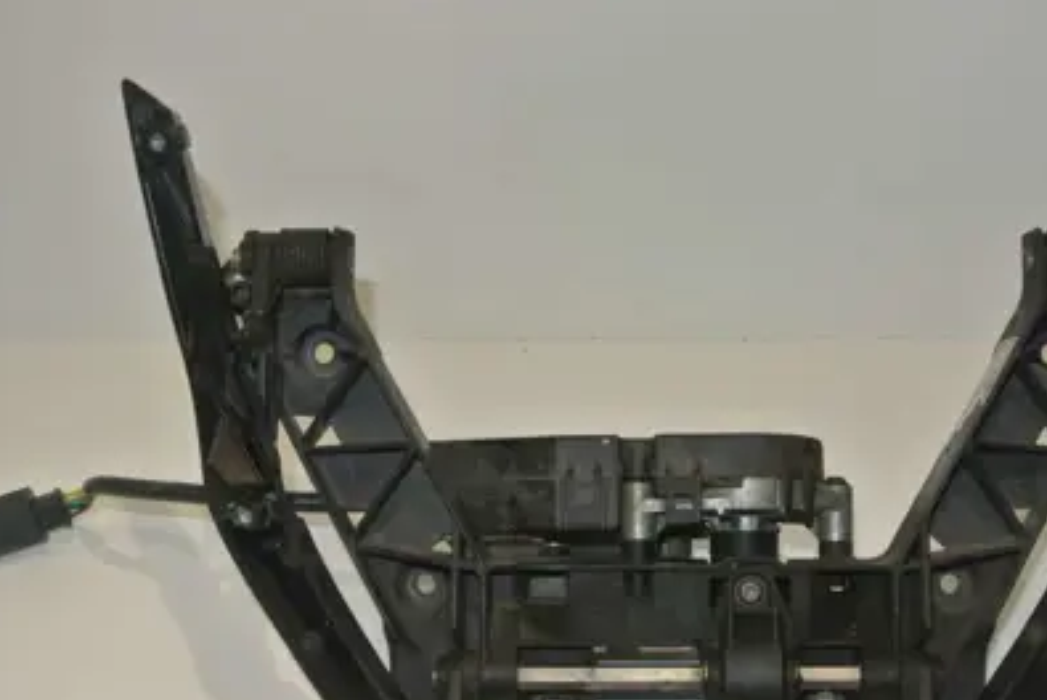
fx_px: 1746
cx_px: 657
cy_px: 469
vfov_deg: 22.6
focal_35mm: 60
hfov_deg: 33.2
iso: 200
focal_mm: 16.3
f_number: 4.2
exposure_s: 1/60
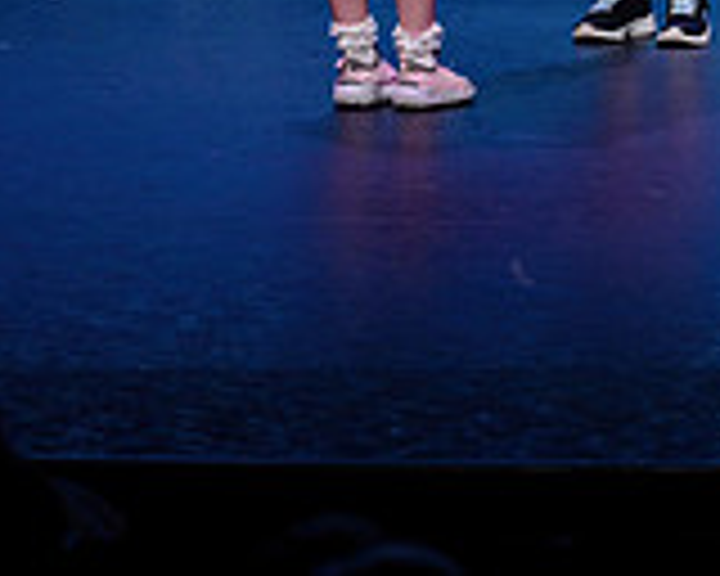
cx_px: 1282
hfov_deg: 4.3
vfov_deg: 3.5
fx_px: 9419
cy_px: -481
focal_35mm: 442
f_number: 2.8
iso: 1250
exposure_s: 1/400
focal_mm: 105
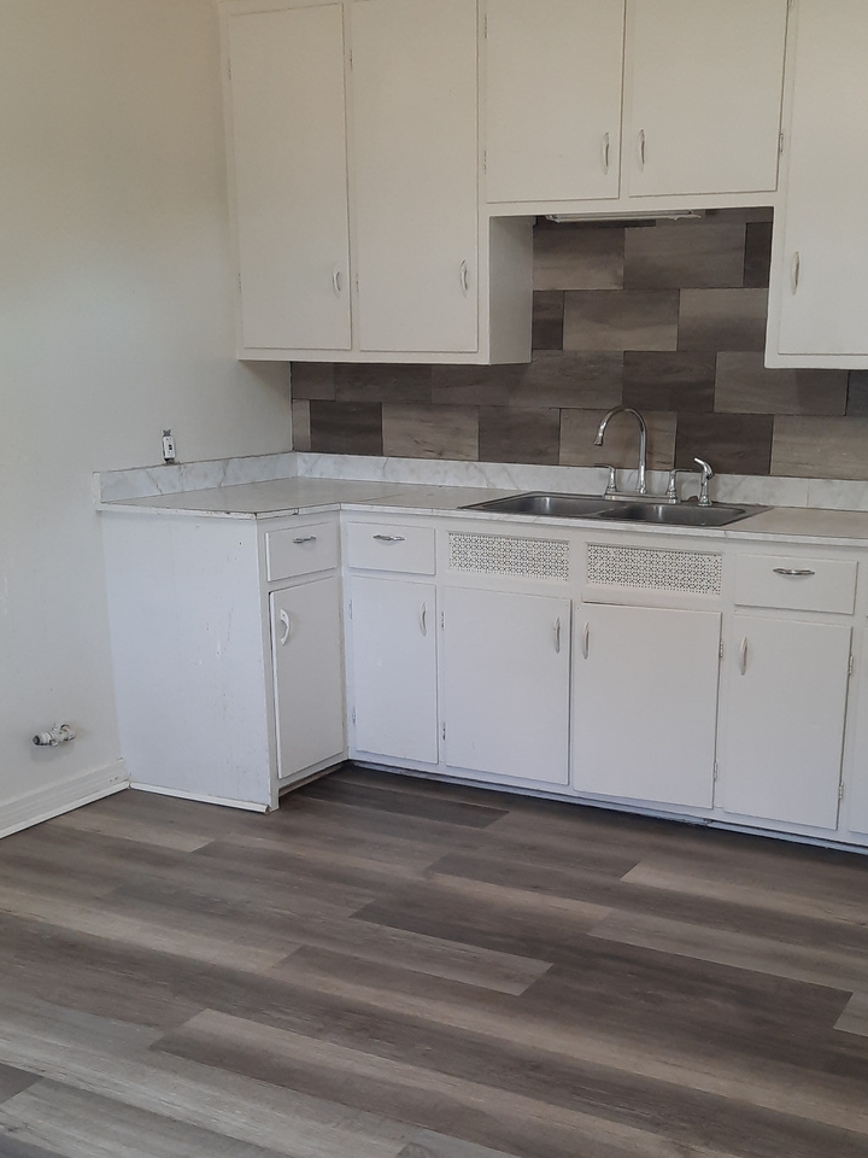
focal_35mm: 40
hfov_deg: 35.8
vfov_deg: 46.3
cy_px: 744
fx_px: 1337
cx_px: 534
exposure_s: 1/60
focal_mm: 4.6
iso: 200
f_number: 2
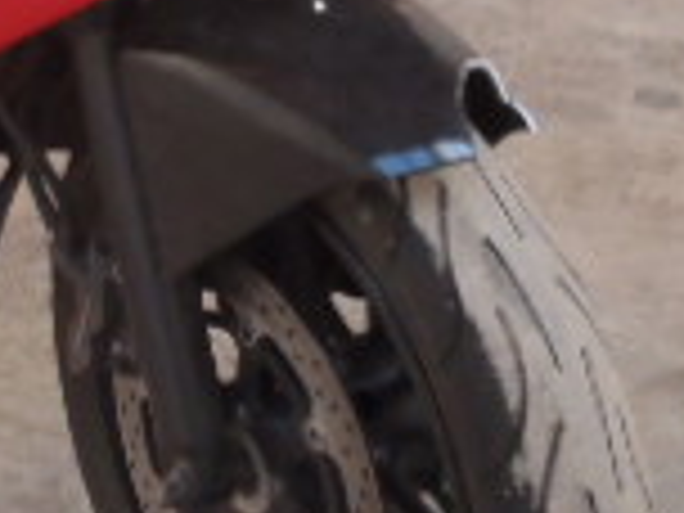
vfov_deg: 12.4
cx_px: -14
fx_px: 2332
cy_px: 0
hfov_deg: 16.3
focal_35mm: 118
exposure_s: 1/25
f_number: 3.5
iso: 200
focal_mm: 5
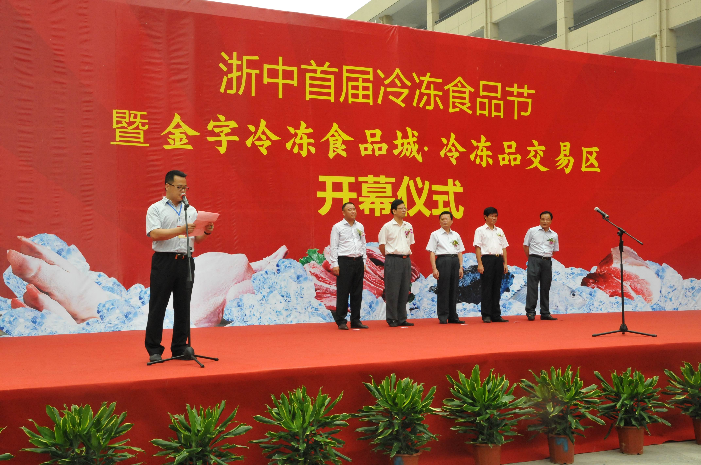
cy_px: 232
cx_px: 350
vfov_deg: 31.8
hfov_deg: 46.4
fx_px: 817
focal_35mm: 42
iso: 1600
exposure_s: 1/400
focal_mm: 28
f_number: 10
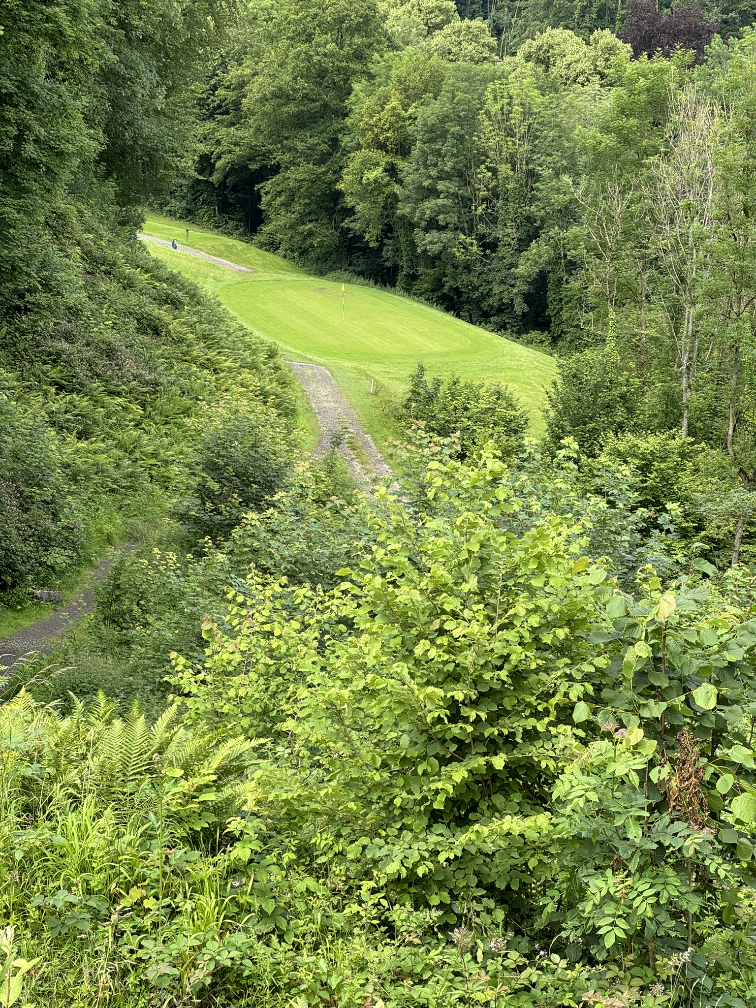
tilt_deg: -13.0
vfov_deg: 25.3
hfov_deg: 19.1
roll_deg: -1.4
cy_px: 504
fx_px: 2242
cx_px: 378
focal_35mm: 77
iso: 25
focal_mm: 9
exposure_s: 1/123
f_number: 2.8
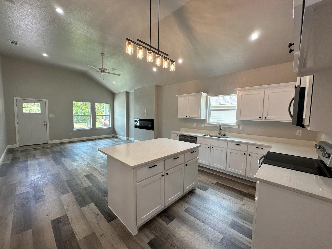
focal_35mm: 14
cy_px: 124
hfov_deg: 102.1
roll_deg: -0.9
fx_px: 134
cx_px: 166
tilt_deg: -2.5
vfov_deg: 85.7
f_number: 2.2
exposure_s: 1/120
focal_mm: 2.22
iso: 100
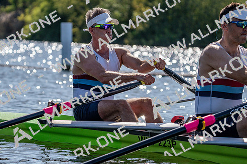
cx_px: 111
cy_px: 74
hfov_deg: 9.1
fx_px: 1544
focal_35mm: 225
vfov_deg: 6.1
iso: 200
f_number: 5.6
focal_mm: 200
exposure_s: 1/2000
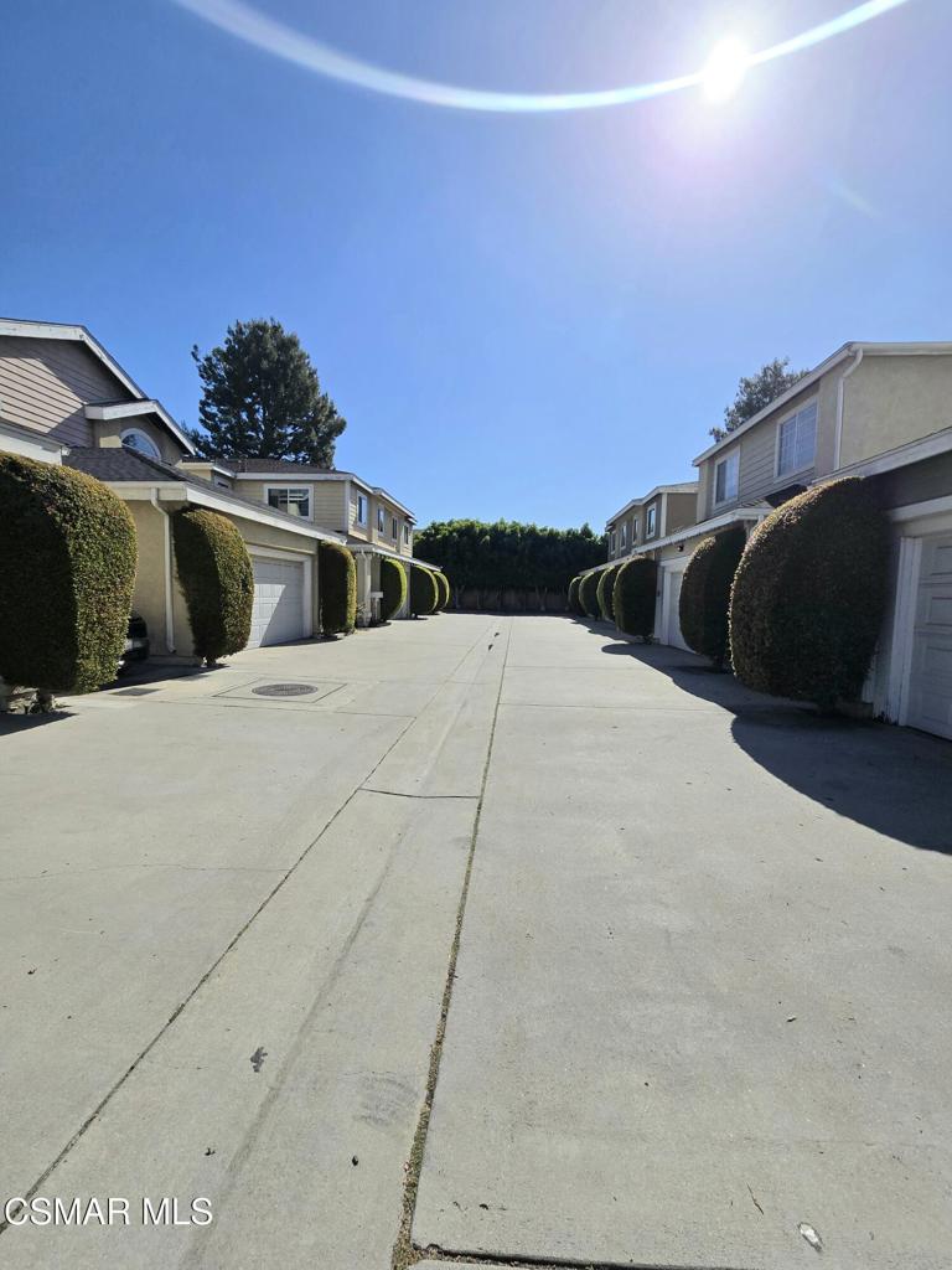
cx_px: 476
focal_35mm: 13
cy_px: 635
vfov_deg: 106.2
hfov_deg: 89.9
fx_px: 477
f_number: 2.2
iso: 50
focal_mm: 2.2
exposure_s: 1/10000
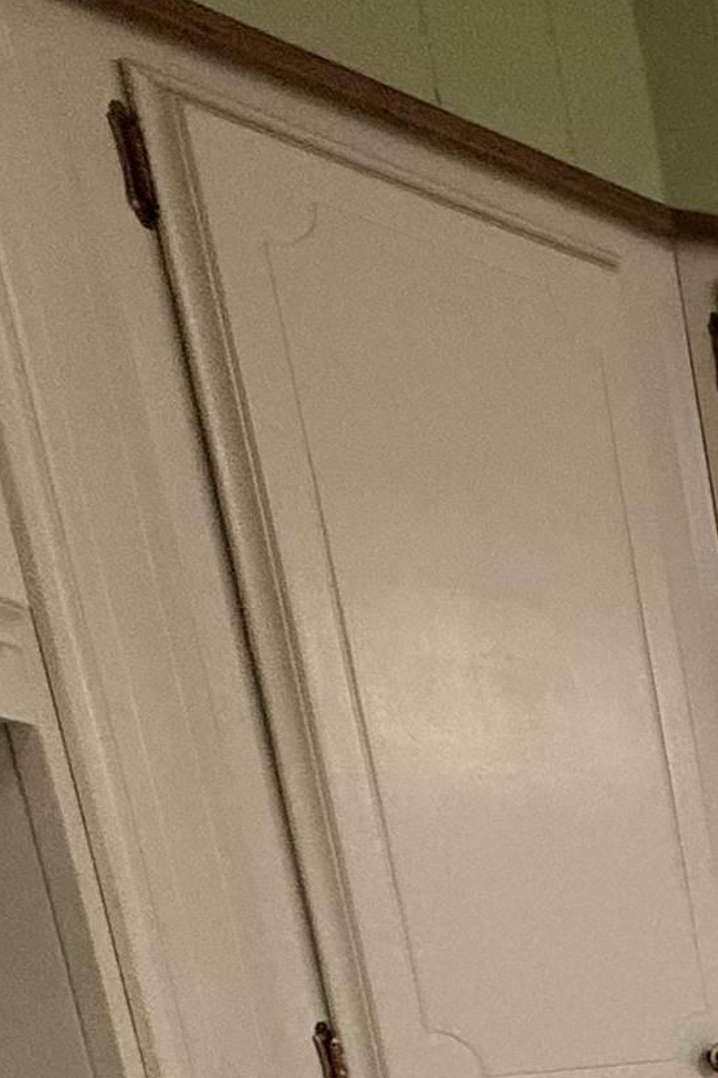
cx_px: 1761
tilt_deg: -12.7
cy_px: 1316
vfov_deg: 30.8
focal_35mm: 54
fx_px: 1615
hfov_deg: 14.6
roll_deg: +1.7
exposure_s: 1/120
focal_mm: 2.22
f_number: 2.2
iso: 320
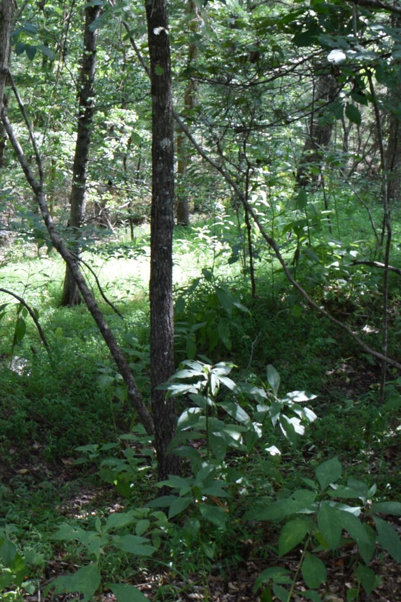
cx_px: -216
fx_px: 1403
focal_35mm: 84
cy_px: 285
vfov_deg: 24.2
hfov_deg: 15.0
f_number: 5
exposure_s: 1/100
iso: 400
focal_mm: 18
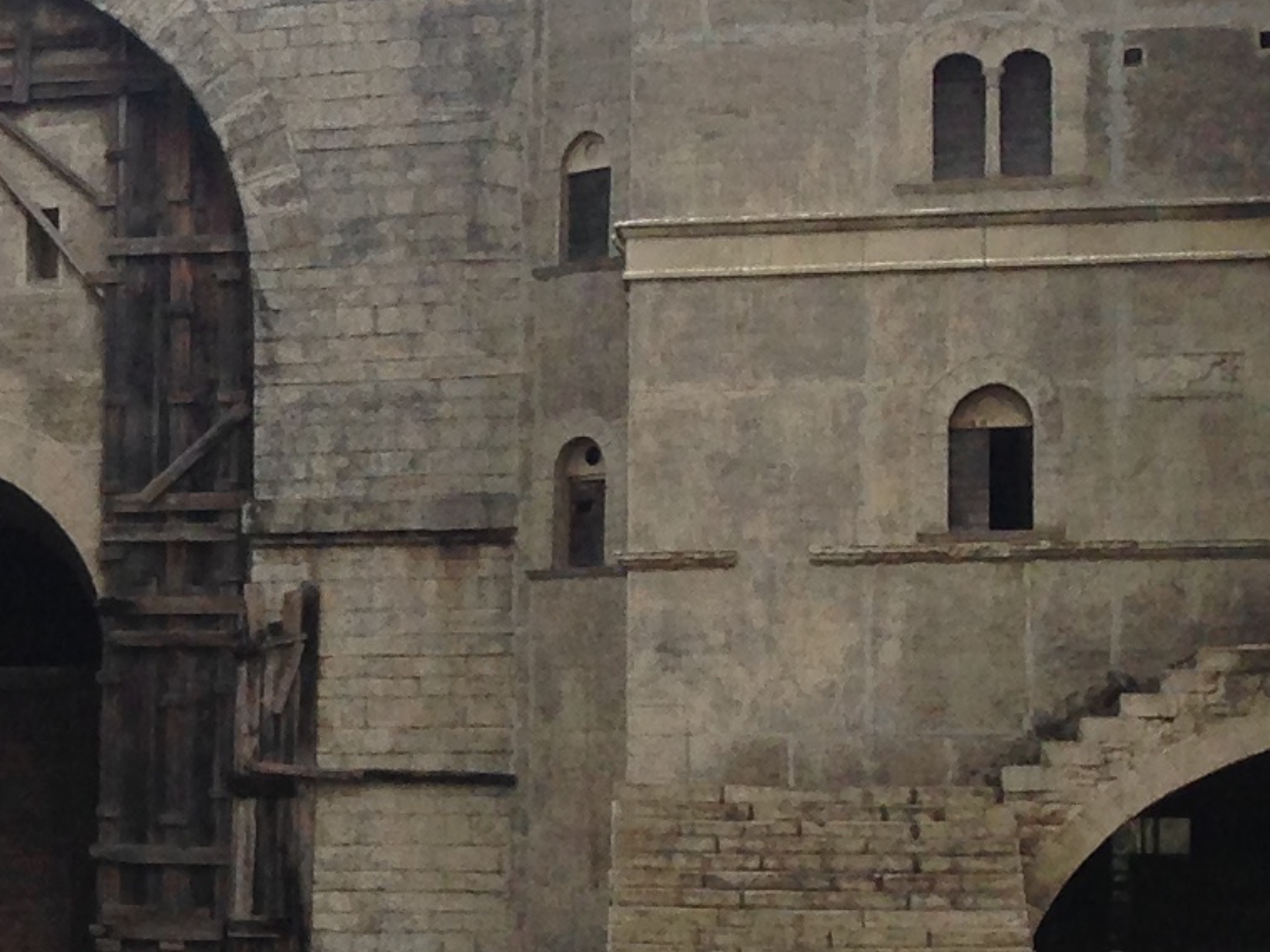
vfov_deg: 10.4
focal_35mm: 142
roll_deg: -0.6
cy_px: 714
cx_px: -1208
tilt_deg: +1.3
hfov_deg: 12.4
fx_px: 5209
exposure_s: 1/1466
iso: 50
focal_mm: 4.12
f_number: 2.4
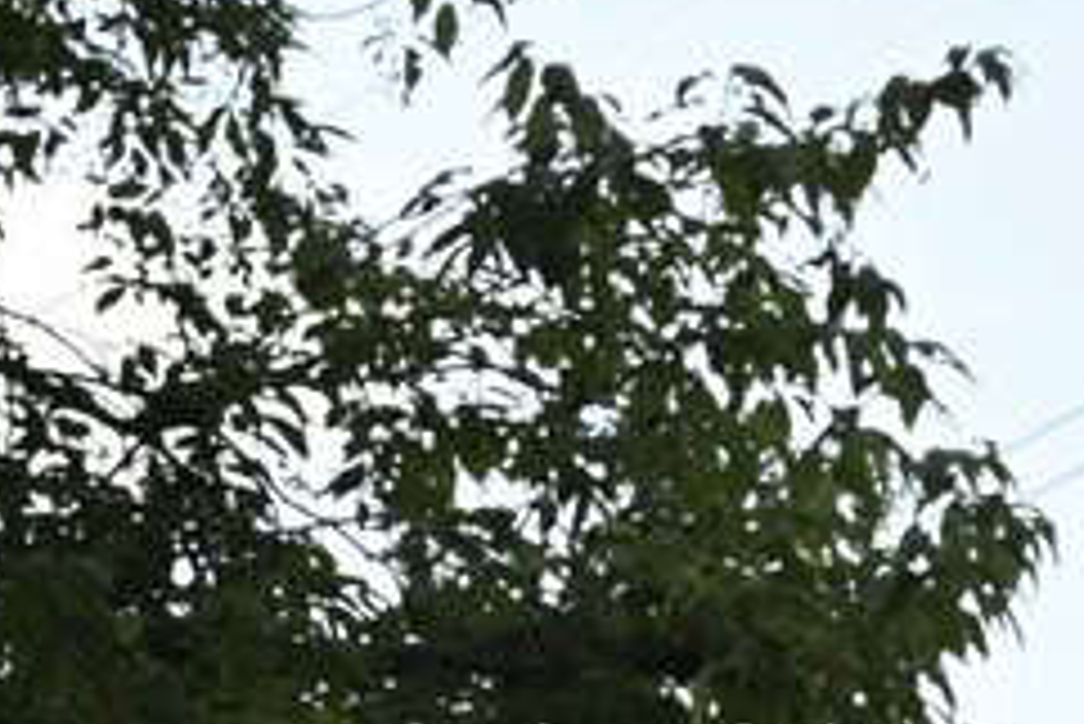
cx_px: -1075
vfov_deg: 4.7
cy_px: 2559
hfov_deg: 7.3
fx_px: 8165
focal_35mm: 271
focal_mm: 34
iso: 800
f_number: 10
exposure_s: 1/400
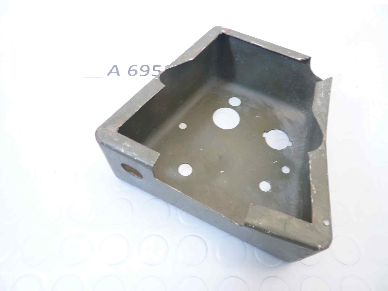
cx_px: 194
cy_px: 146
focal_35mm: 25
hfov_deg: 69.4
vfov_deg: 54.9
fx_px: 280
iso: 80
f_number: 3.3
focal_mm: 4.1
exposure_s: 1/8
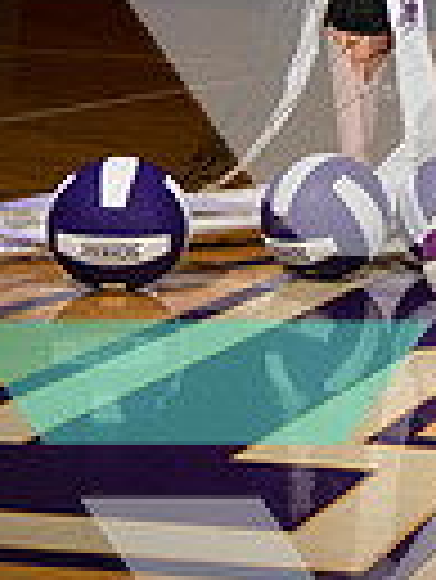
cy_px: 16
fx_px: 2029
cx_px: 1119
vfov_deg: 16.0
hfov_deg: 10.3
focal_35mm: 121
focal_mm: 28
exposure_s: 1/125
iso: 200
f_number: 8
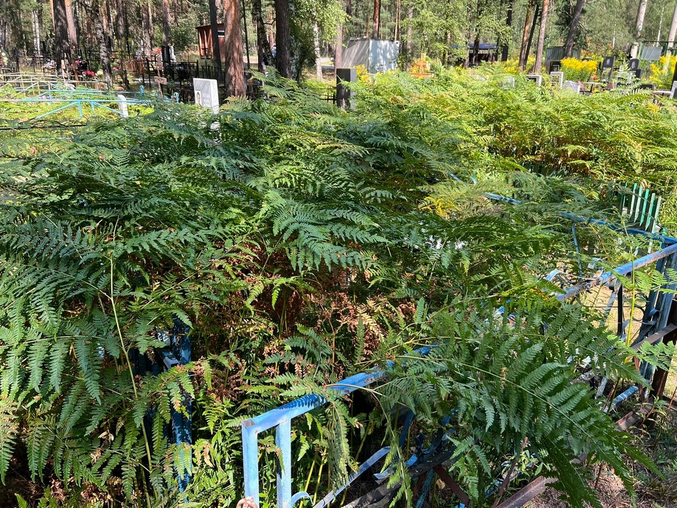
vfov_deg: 53.1
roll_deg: +0.8
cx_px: 338
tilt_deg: -18.8
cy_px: 254
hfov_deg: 67.3
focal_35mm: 26
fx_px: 508
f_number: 1.5
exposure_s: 1/469
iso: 50
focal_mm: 5.7
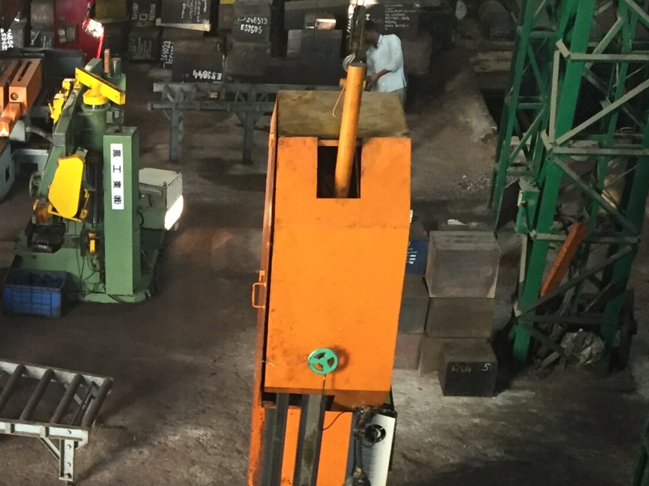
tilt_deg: -29.8
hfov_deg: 27.2
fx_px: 1256
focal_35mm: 67
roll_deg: +2.5
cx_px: -18
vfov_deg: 21.5
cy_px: 416
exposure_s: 1/33
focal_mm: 4.15
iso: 250
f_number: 2.2
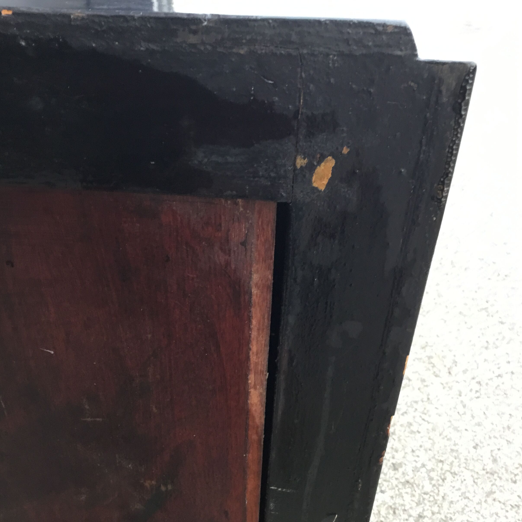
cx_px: 261
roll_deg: -1.8
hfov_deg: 44.9
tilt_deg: -37.1
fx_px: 631
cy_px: 335
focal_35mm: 37
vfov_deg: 44.5
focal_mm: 3.3
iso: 125
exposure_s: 1/33
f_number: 2.4
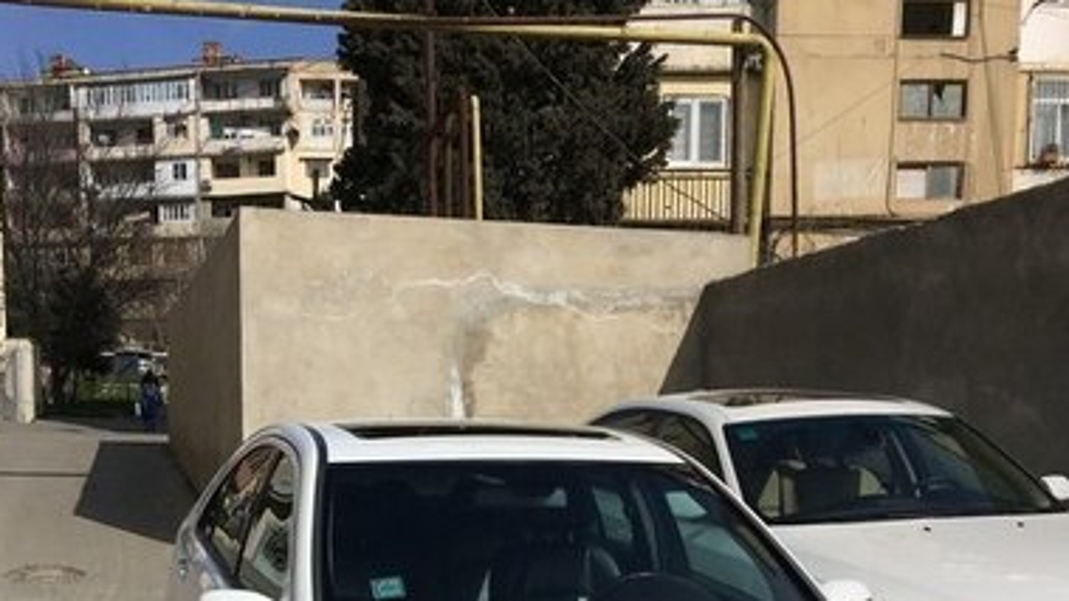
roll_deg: +0.9
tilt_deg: -7.7
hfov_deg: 37.5
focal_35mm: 55
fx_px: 1559
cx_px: 375
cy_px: 696
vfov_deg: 20.6
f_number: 2.2
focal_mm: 4.15
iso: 25
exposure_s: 1/4808
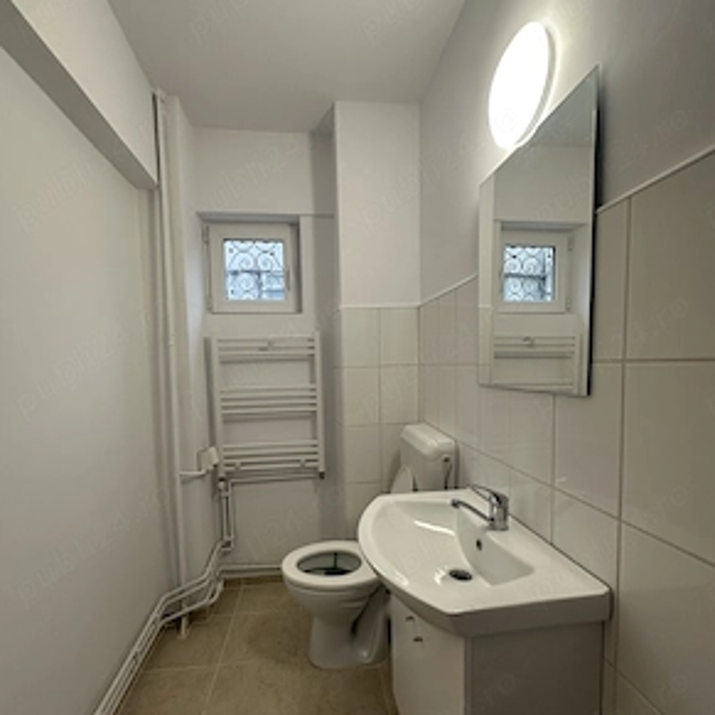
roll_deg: +0.2
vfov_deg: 83.7
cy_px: 396
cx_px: 351
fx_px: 397
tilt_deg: -2.8
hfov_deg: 84.0
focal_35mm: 17
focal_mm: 2.22
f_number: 2.2
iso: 160
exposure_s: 1/100
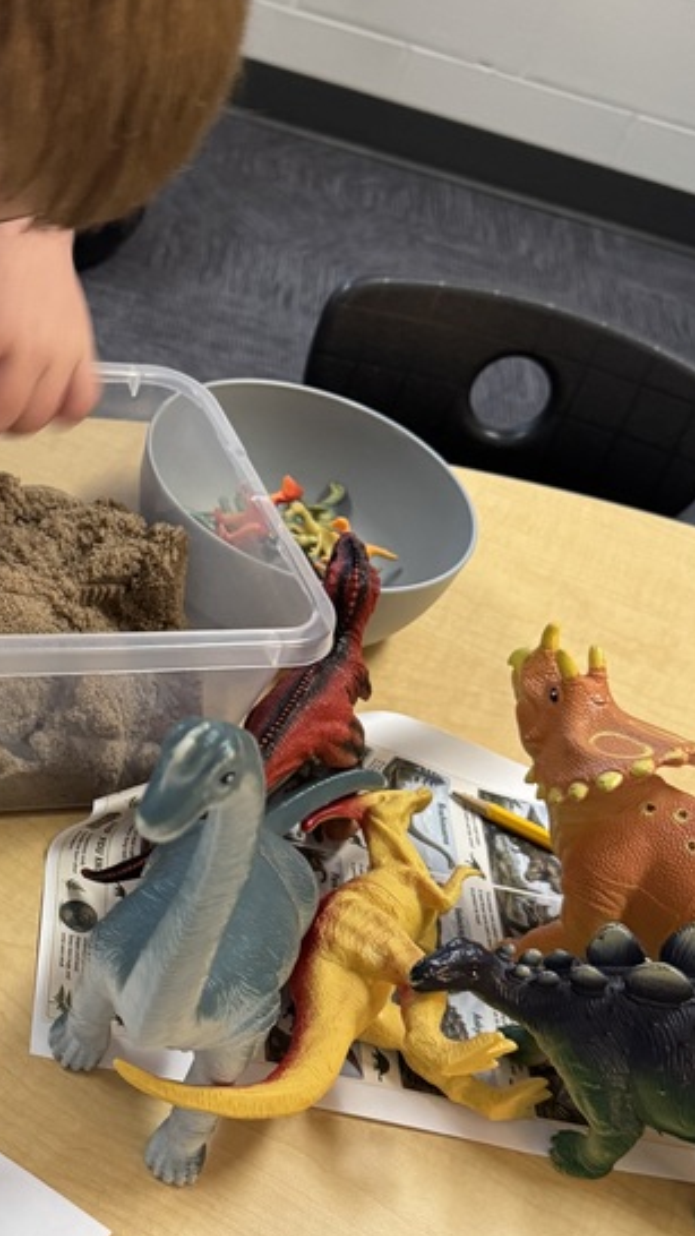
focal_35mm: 49
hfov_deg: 23.8
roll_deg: -17.7
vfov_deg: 42.0
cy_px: 722
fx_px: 1606
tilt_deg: -41.3
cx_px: 72
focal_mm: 6.76
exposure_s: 1/60
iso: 400
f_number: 1.78
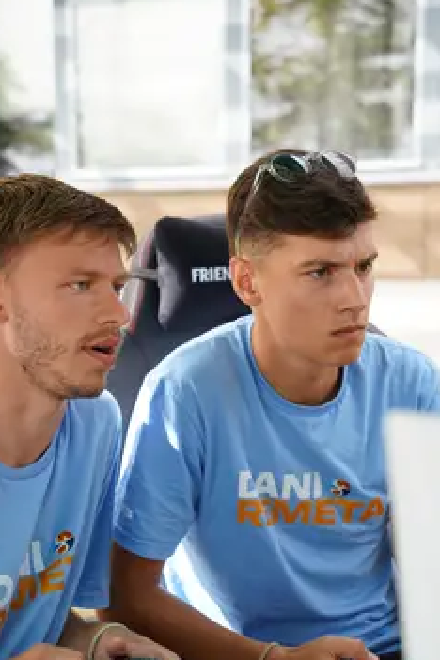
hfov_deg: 20.3
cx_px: 199
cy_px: 342
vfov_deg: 30.1
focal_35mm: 67
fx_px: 1228
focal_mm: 49
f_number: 3.5
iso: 125
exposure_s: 1/80
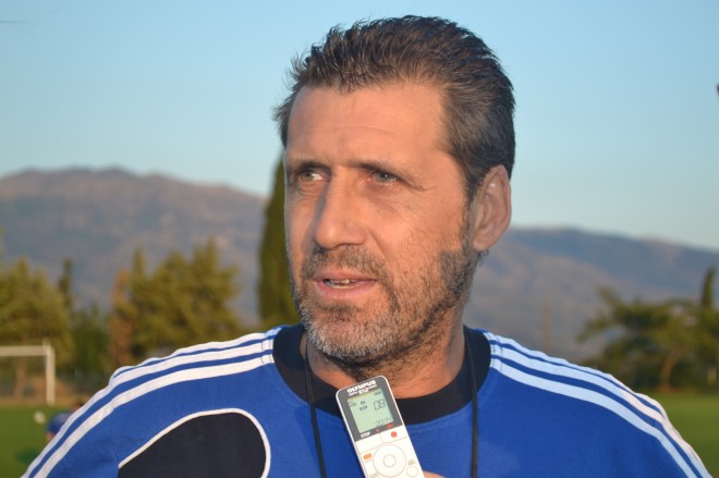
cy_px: 239
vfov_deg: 16.5
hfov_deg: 24.6
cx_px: 360
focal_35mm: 82
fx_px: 1646
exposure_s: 1/125
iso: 140
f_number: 5.6
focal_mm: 55
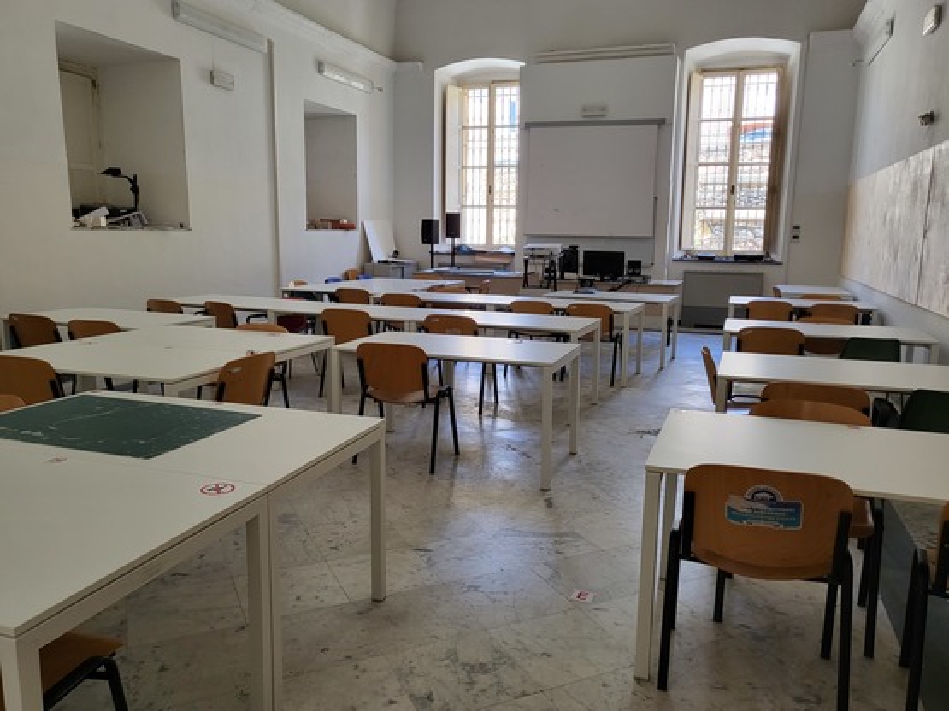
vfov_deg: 53.0
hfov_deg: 67.3
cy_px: 356
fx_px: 713
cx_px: 474
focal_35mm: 26
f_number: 1.8
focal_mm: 4.25
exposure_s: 1/100
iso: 125
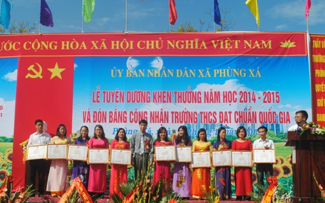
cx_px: 134
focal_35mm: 43
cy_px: 129
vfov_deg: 29.7
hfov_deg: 46.0
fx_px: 381
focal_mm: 22
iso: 100
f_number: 9
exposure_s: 1/320
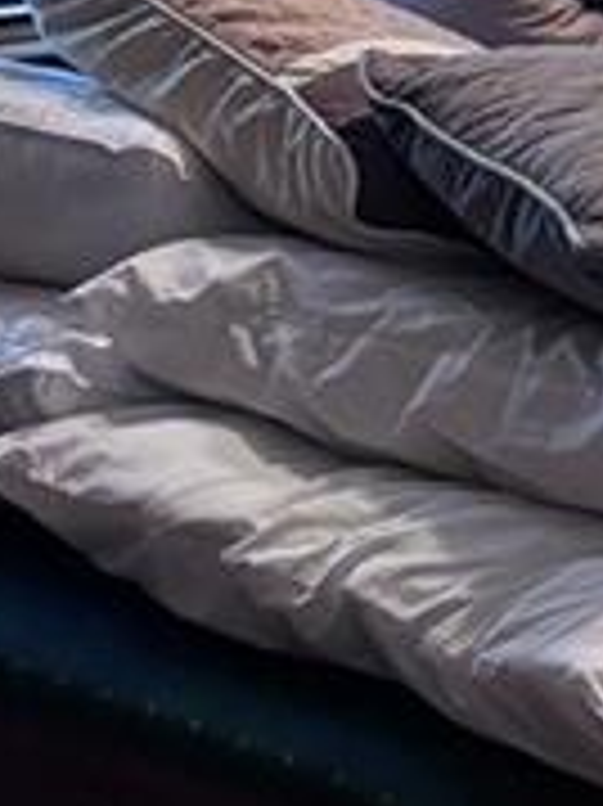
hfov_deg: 8.3
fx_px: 4046
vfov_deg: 11.0
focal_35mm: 174
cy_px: -324
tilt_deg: -4.0
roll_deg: -0.5
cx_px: 986
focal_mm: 5.96
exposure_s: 1/60
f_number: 1.6
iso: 500
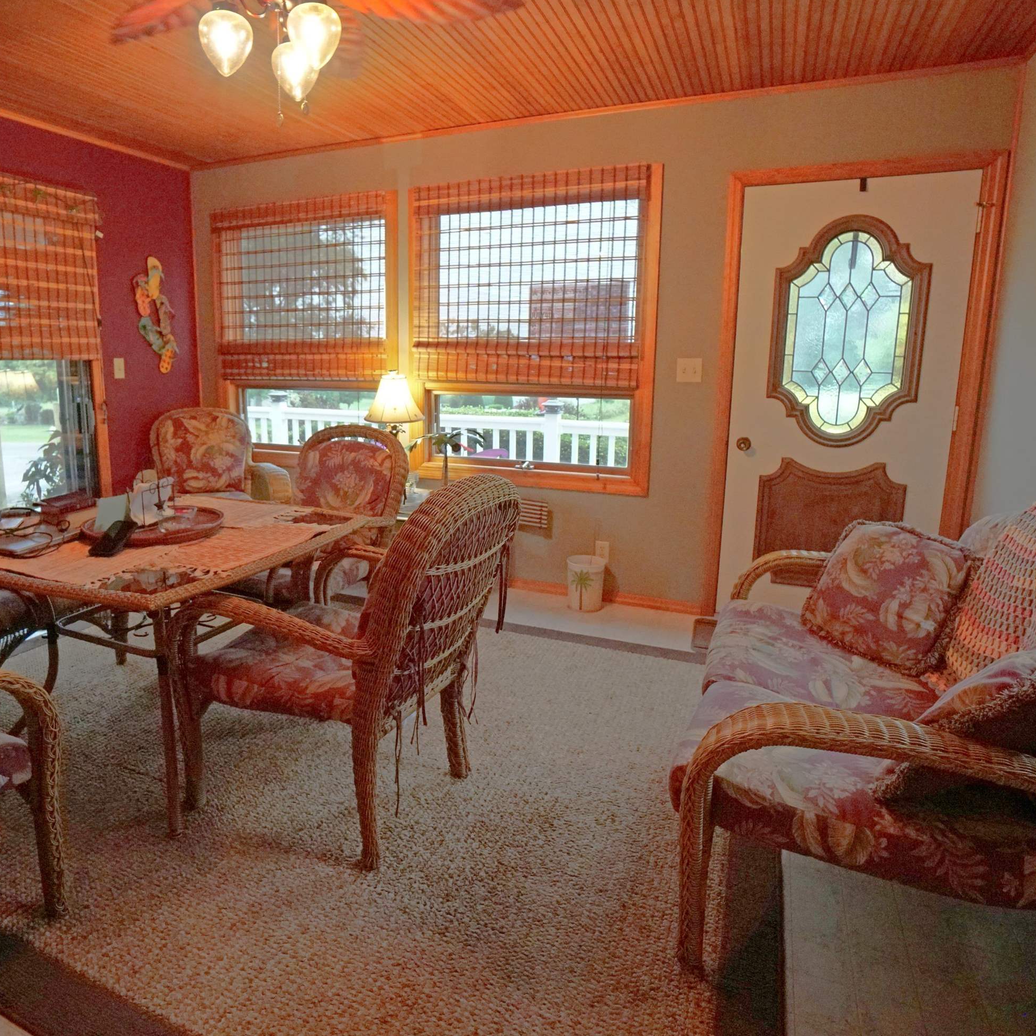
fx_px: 677
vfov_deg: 74.8
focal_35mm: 20
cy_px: 496
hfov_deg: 74.3
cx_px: 433
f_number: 4
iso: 4000
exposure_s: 1/160
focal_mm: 10
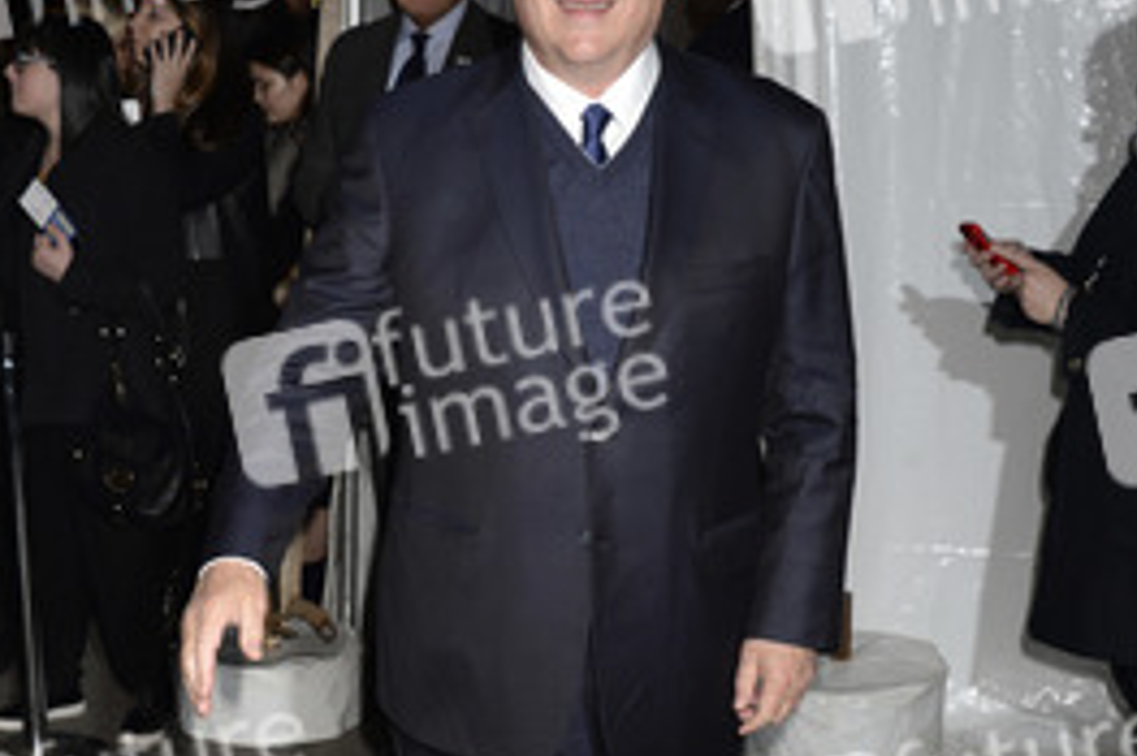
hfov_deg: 31.4
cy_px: 600
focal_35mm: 64
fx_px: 2020
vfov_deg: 21.0
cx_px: 573
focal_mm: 42
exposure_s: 1/250
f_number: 5
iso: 800
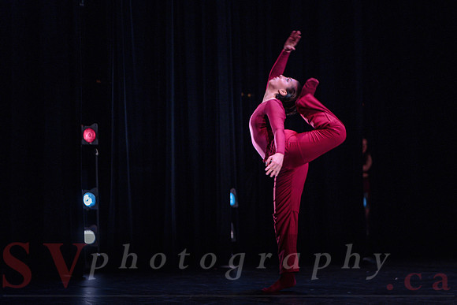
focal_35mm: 71
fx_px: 896
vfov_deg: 19.3
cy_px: 164
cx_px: 254
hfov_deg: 28.6
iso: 2500
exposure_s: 1/250
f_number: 2.8
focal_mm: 62
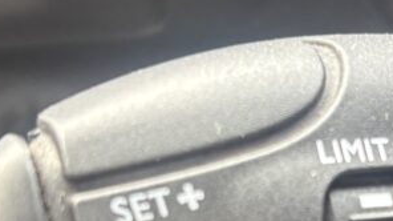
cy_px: 312
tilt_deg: -36.9
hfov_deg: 21.5
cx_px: 323
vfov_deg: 11.9
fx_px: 1021
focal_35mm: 98
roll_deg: +6.8
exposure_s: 1/60
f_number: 1.6
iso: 250
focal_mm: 5.96
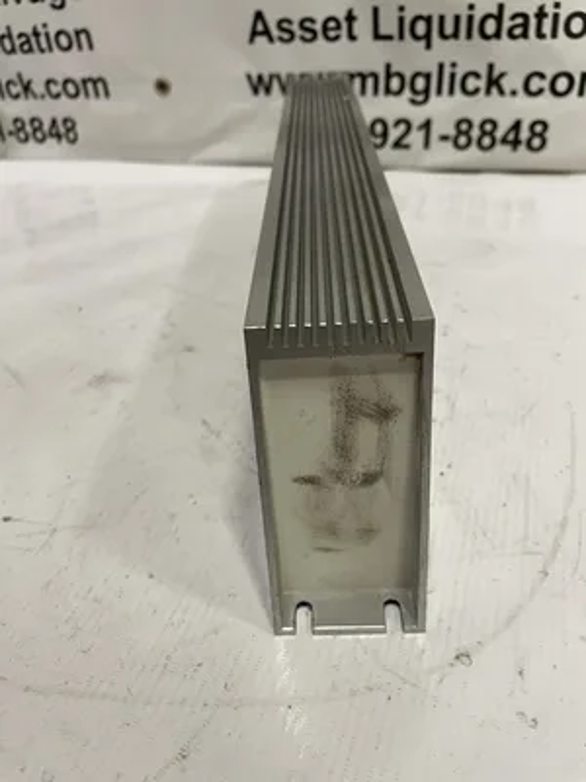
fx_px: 587
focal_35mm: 26
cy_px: 391
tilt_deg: -36.0
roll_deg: +3.2
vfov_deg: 67.3
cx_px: 293
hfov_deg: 53.1
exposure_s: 1/60
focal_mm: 4.2
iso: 100
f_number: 1.6
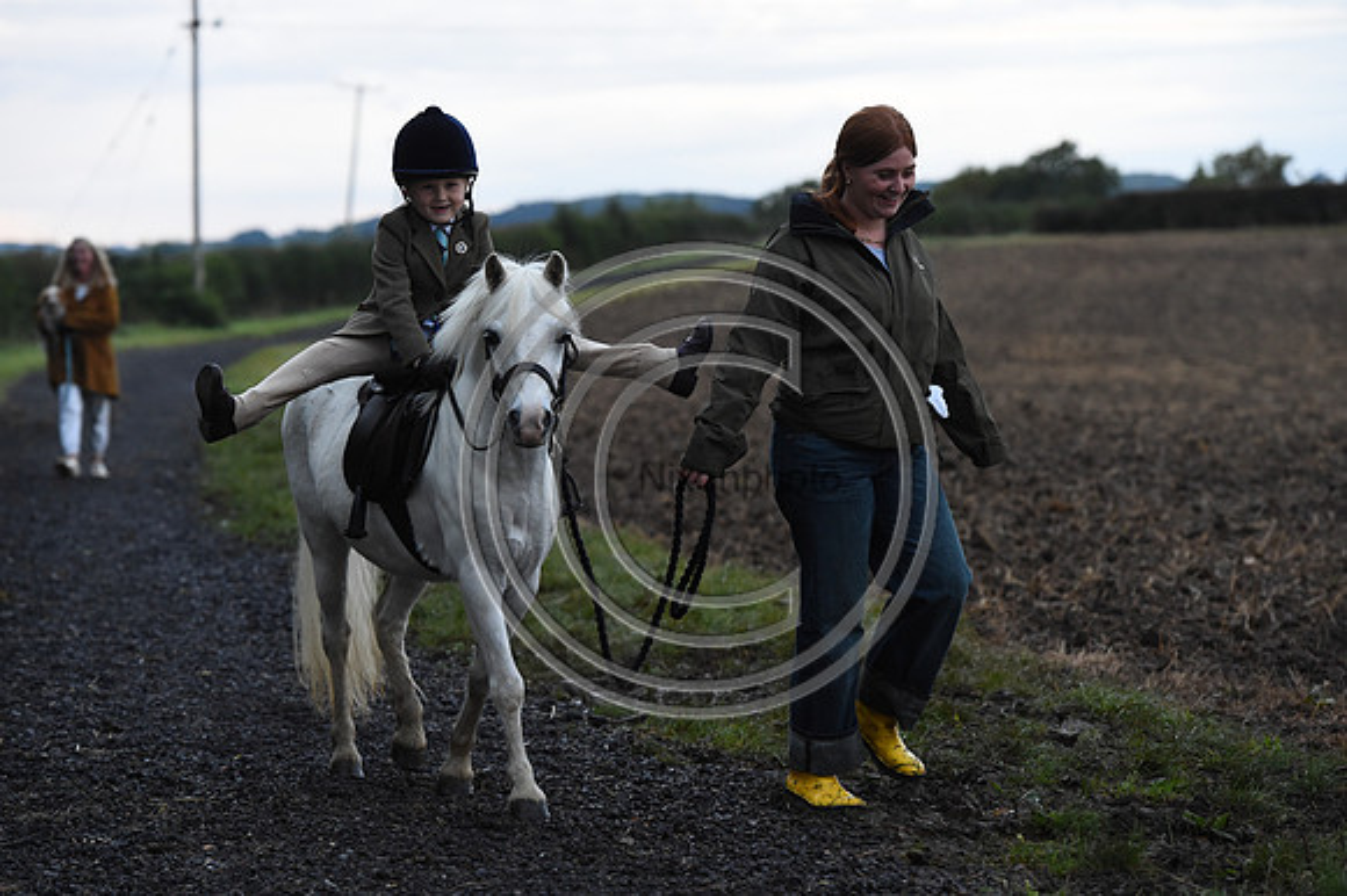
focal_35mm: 135
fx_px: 5048
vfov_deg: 10.1
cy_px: 448
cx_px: 674
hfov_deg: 15.2
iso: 3200
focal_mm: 135
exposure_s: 1/500
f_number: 5
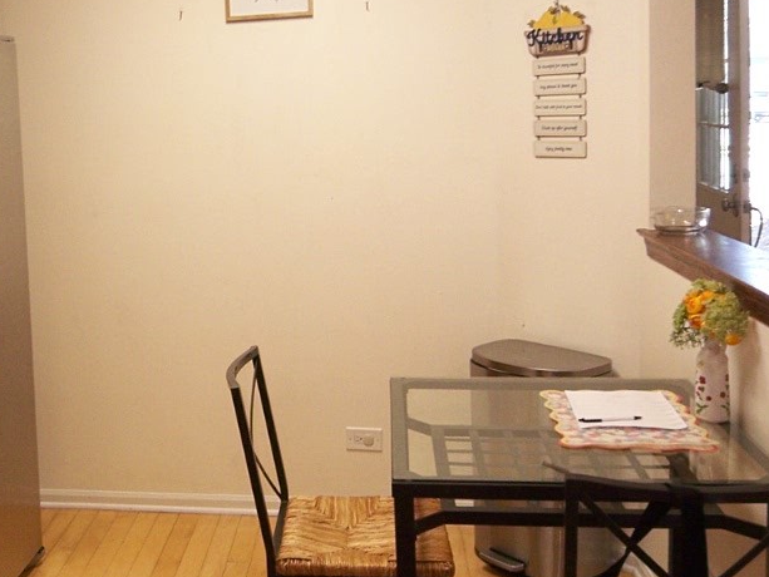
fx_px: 1000
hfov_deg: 40.3
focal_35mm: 45
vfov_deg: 31.8
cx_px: 153
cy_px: 167
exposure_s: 1/30
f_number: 2.8
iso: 80
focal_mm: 3.8
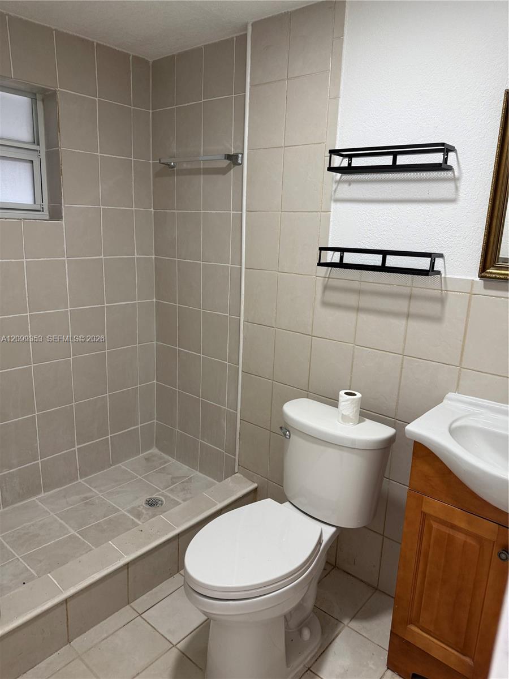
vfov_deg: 71.6
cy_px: 340
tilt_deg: -13.7
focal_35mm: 24
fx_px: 471
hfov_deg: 56.8
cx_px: 254
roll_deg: -3.0
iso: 200
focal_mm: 6.76
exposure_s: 1/121
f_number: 1.78
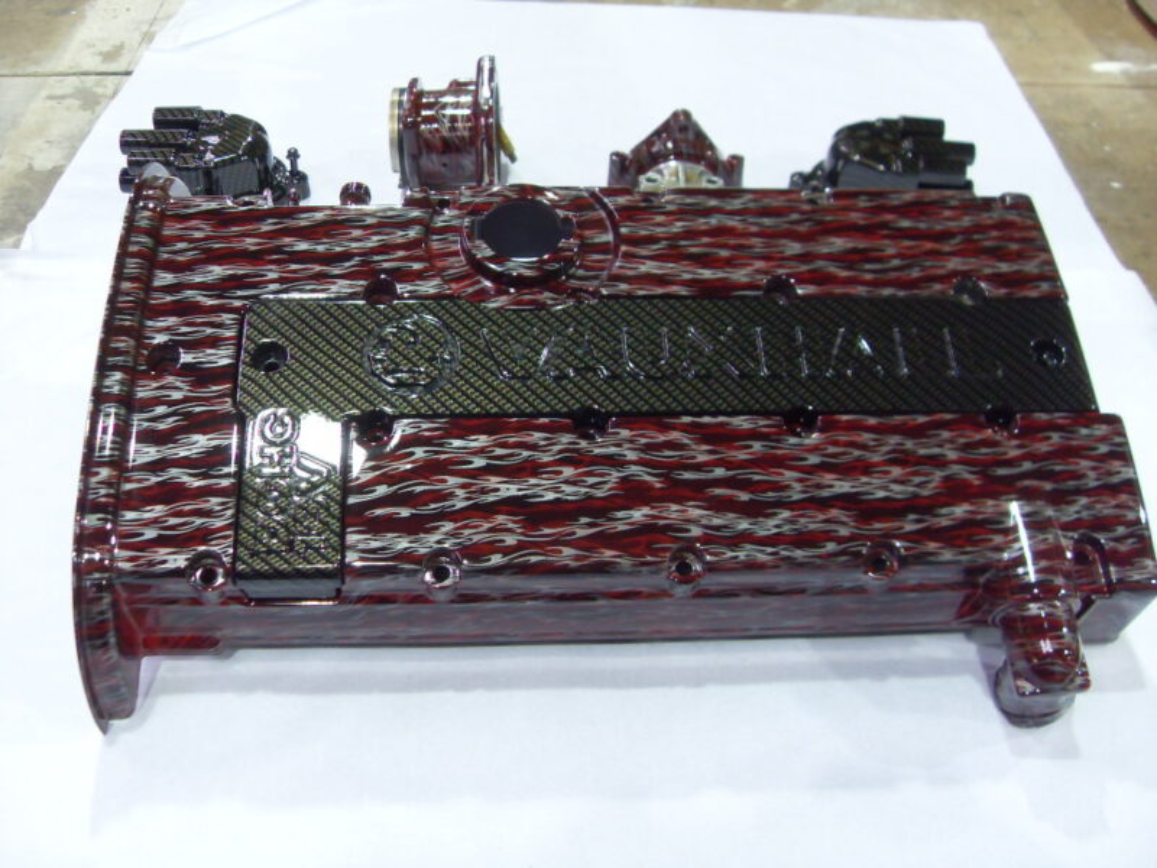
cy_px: 434
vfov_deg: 40.7
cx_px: 578
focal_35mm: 35
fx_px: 1170
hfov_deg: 52.6
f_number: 2.8
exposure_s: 1/15
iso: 200
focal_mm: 6.3
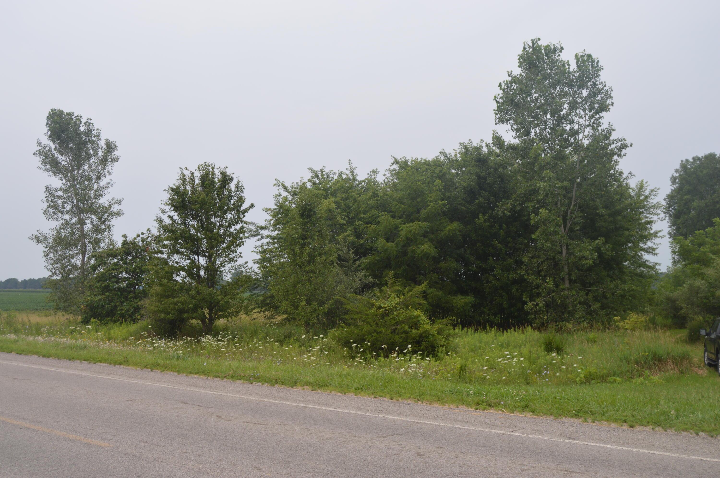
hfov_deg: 55.2
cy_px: 239
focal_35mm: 34
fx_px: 689
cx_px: 360
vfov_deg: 38.3
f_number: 5.6
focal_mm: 23
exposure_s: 1/125
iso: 100
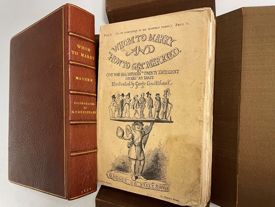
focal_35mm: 26
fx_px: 207
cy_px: 104
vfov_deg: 53.1
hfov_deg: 67.3
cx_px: 138
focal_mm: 4.2
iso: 200
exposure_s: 1/50
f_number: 1.6
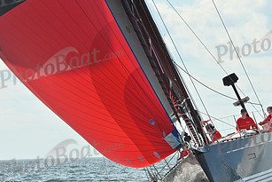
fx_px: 2139
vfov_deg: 4.9
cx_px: 170
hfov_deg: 7.3
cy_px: 99
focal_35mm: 283
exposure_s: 1/1000
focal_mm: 150
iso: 250
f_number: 10
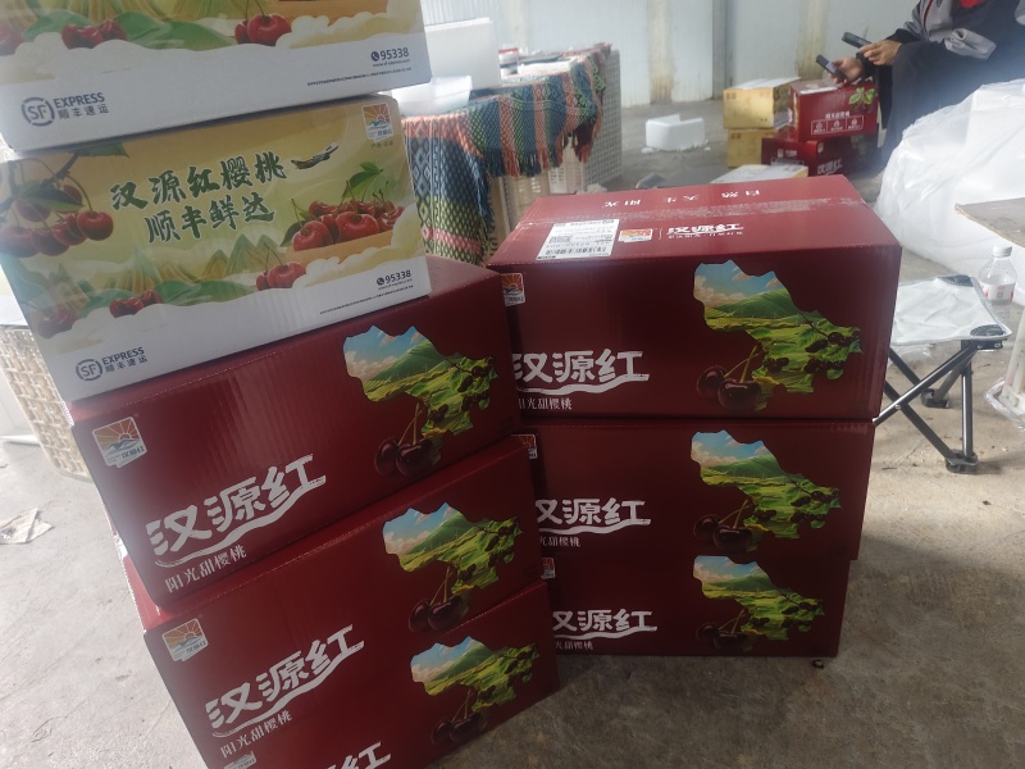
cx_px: 512
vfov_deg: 58.9
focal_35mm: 23
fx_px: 681
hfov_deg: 73.9
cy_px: 384
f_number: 1.88
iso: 969
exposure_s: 1/100
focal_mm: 5.56
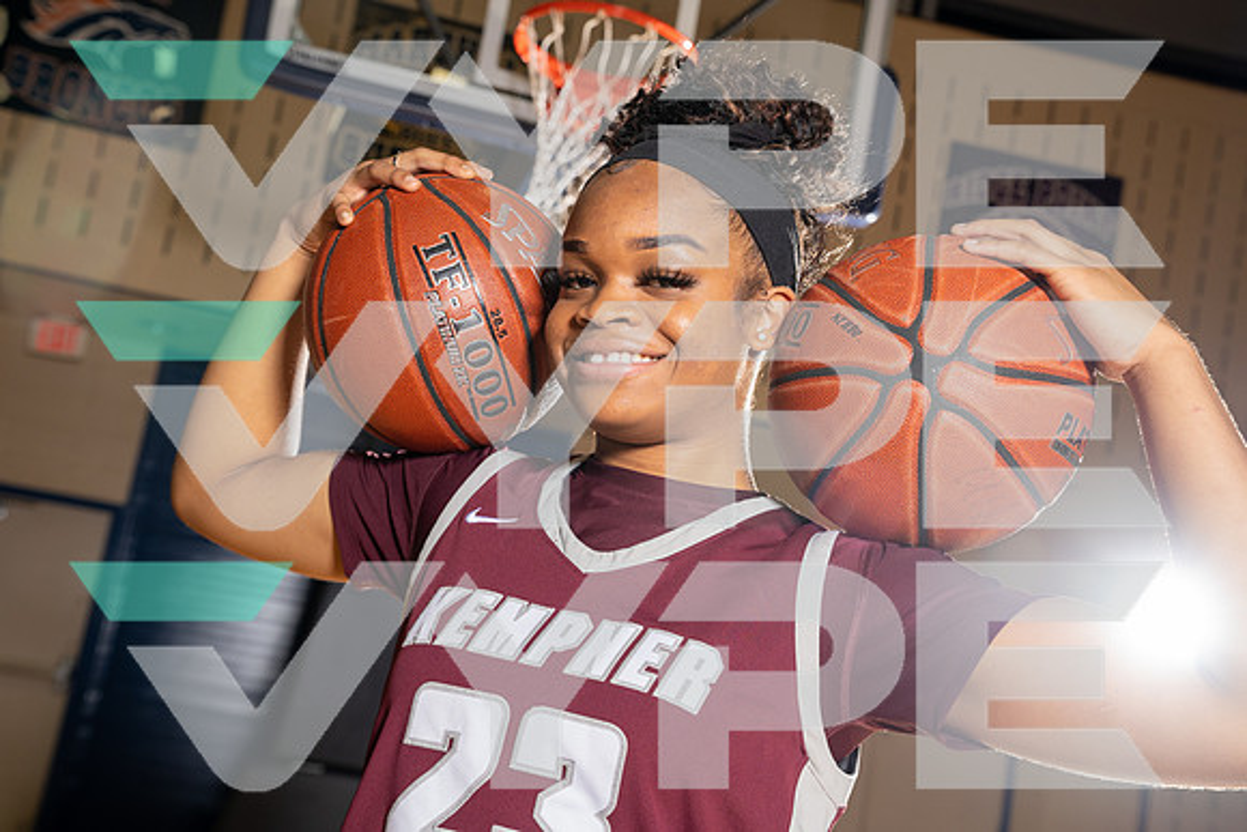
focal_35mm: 49
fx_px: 1698
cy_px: 416
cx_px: 624
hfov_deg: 40.3
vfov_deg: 27.5
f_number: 5.6
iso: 640
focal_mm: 49
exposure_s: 1/250
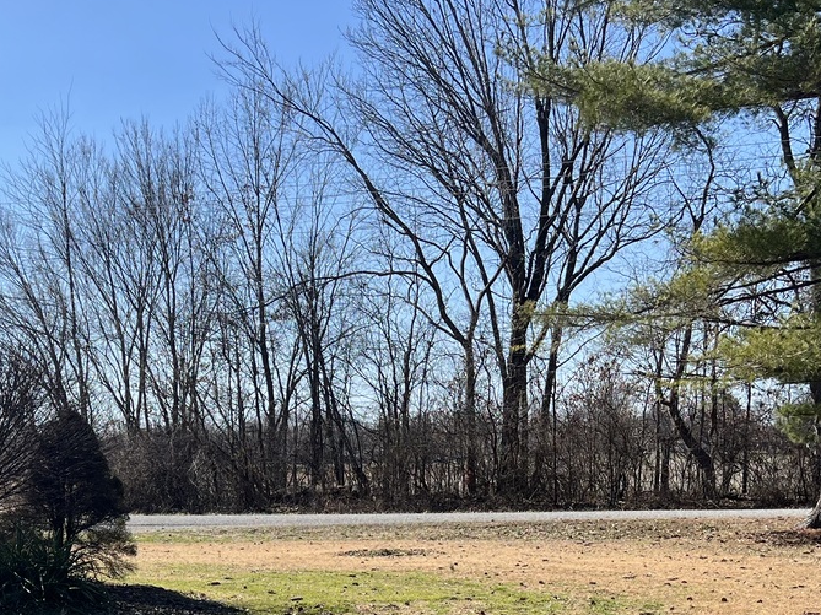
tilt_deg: -5.5
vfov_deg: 24.9
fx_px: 1327
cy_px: 615
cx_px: 310
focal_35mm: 56
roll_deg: +0.9
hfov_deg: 34.2
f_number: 1.5
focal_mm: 5.7
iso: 50
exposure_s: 1/2915
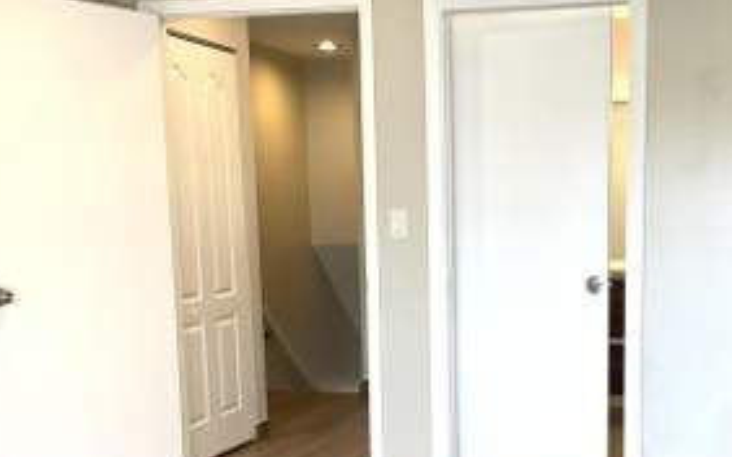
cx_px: 498
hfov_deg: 35.9
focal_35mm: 56
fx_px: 1117
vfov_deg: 22.7
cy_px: 382
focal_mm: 3.3
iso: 80
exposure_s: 1/60
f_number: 2.4
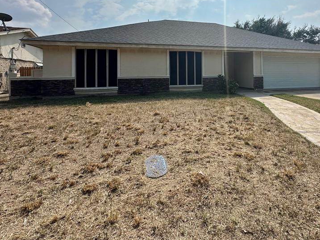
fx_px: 185
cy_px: 72
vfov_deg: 63.6
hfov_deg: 80.7
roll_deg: +0.7
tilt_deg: +0.8
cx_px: 193
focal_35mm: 20
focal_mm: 2.22
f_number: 2.2
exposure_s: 1/4132
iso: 50
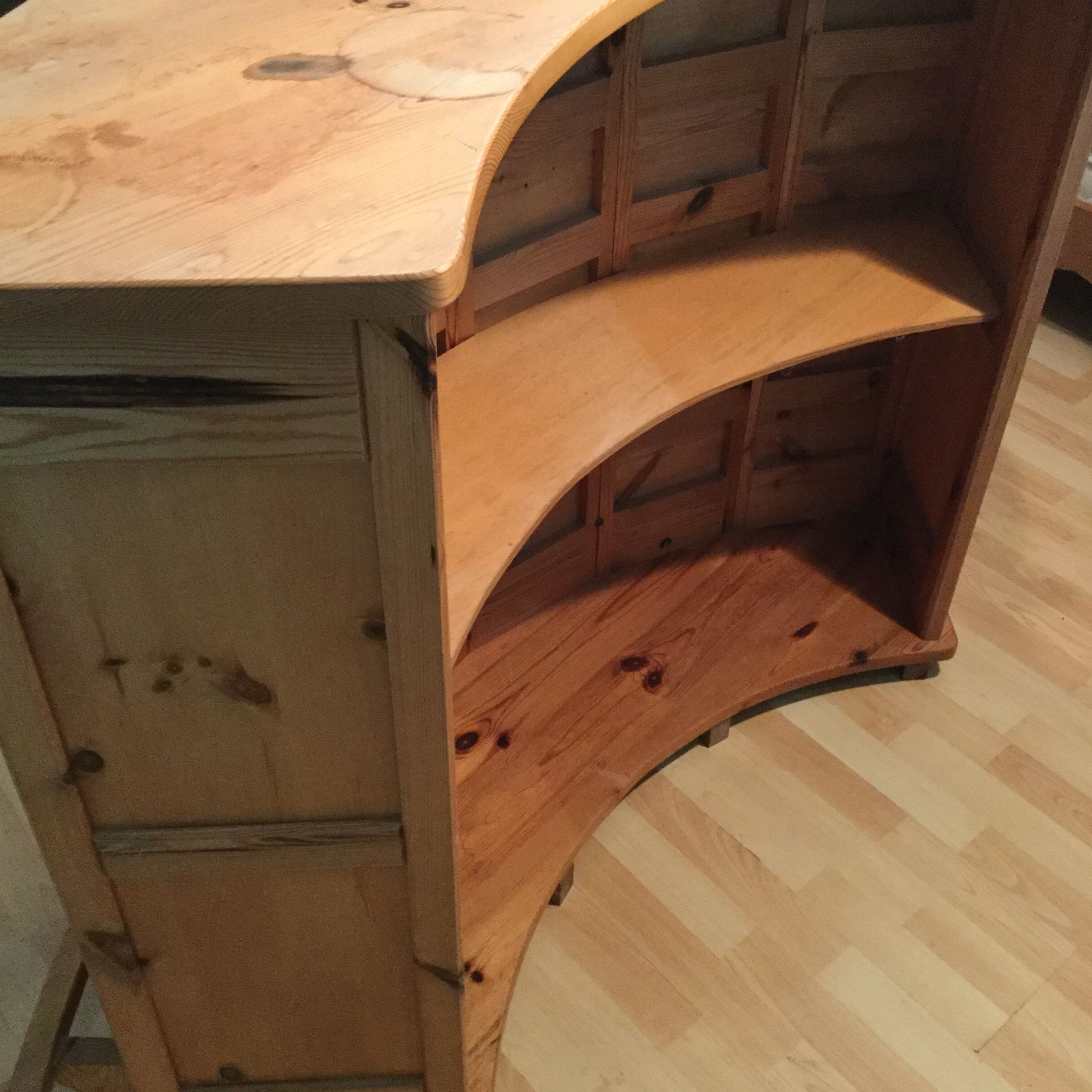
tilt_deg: -41.1
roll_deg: +0.5
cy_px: 512
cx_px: 548
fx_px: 1321
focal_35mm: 37
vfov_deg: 44.9
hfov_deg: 44.9
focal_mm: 3.3
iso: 320
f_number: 2.4
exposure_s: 1/17
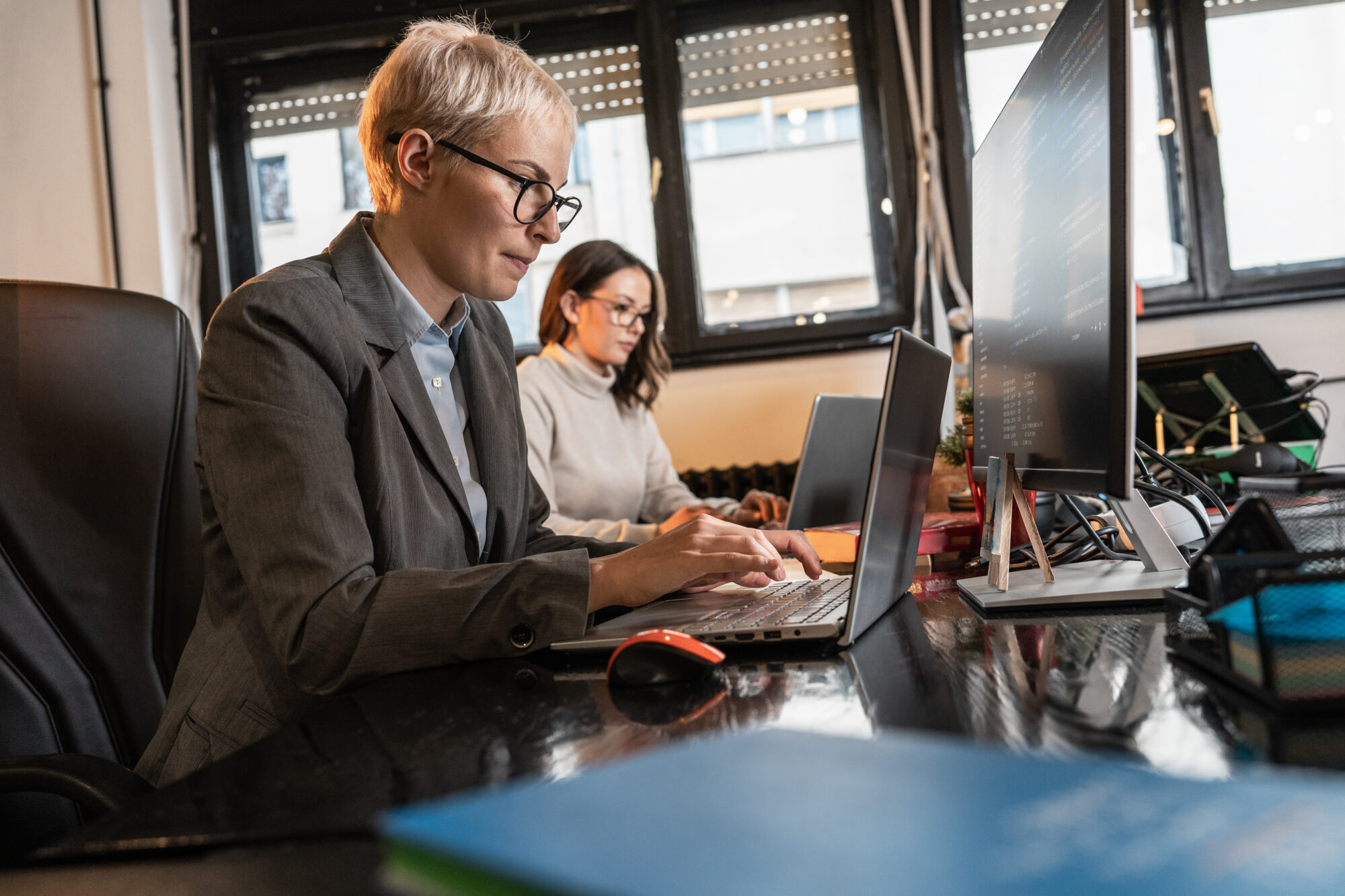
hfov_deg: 54.4
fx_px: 1307
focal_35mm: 35
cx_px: 672
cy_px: 448
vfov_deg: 37.8
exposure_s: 1/160
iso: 1000
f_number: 3.5
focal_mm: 35
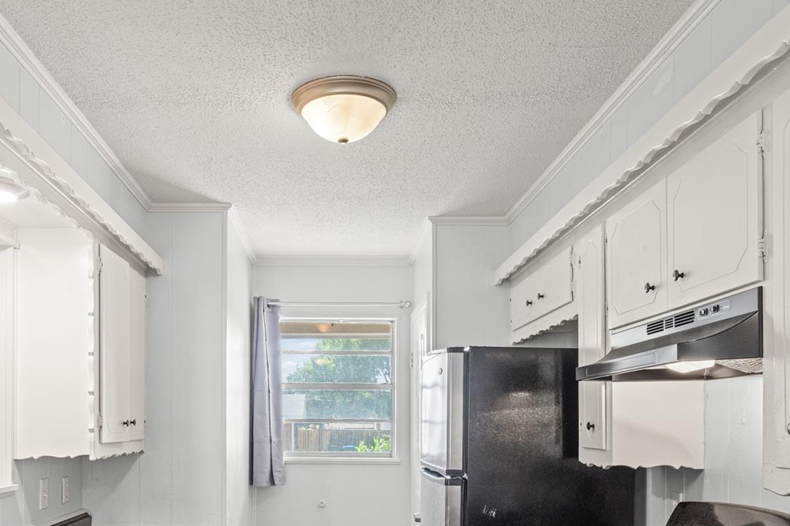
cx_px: 339
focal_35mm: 30
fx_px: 658
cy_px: 462
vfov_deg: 40.6
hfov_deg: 61.7
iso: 800
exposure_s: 1/40
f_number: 8
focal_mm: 16
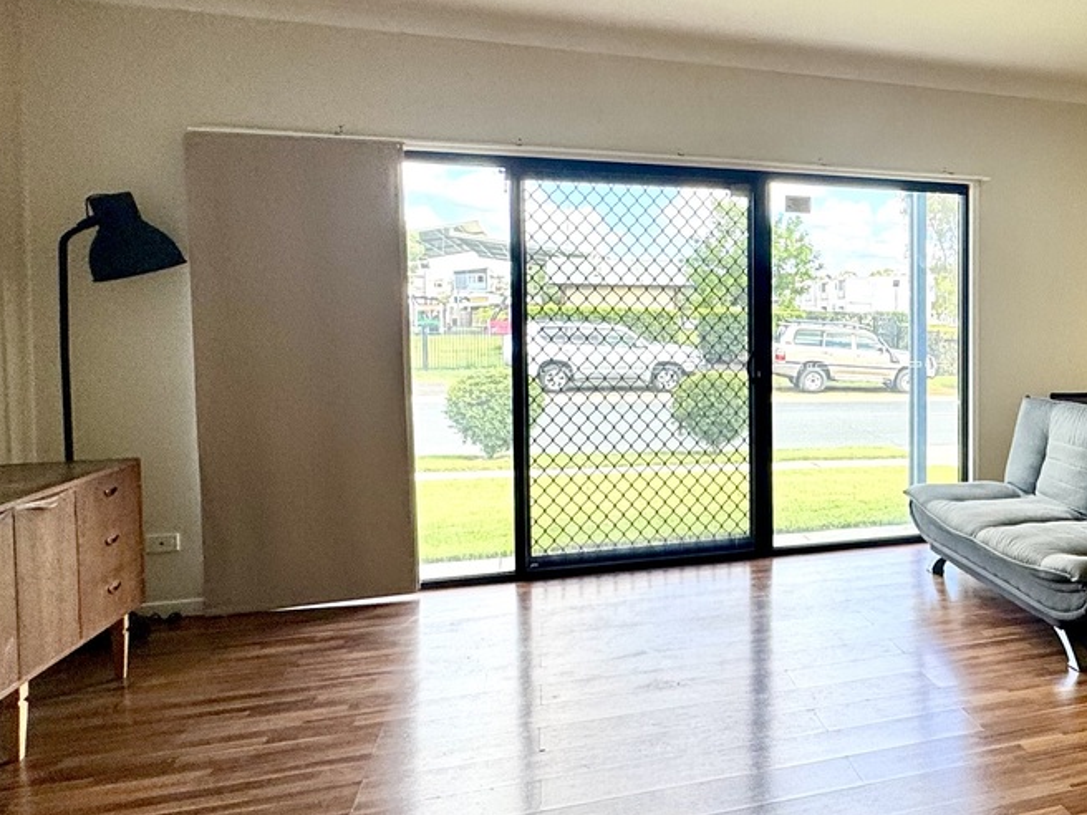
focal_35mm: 32
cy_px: 349
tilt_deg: -1.6
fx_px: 1005
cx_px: 981
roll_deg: +0.6
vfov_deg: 44.0
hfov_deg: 50.3
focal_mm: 2.22
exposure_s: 1/100
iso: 50
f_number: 2.2
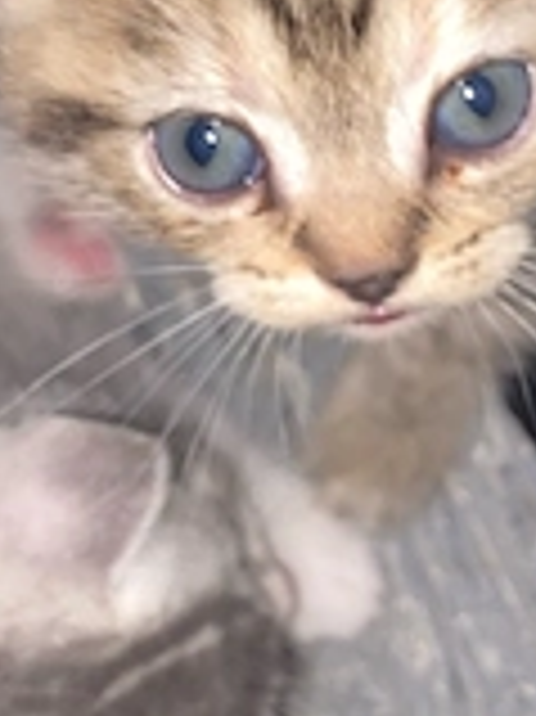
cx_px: 275
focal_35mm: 63
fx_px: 1302
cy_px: 252
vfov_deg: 30.6
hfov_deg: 23.3
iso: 64
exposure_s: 1/43
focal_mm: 4.25
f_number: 1.8
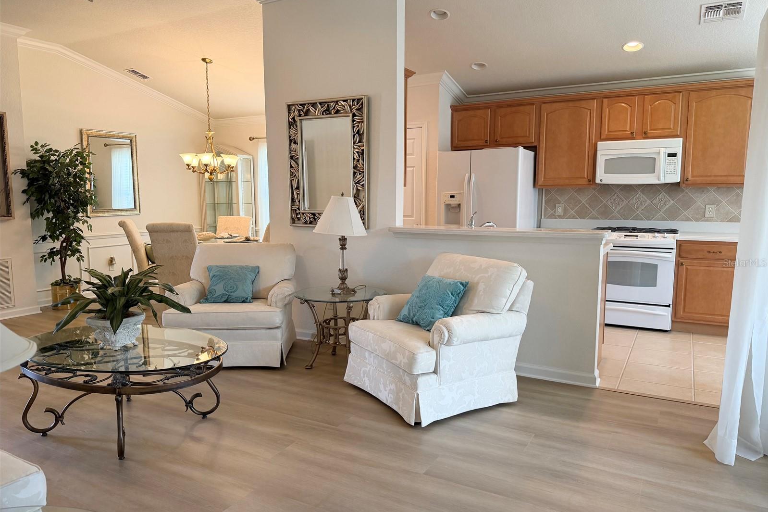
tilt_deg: -5.9
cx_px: 384
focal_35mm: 25
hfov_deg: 71.5
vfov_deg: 51.3
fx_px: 533
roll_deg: +0.9
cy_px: 262
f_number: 1.78
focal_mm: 6.76
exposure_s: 1/120
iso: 250
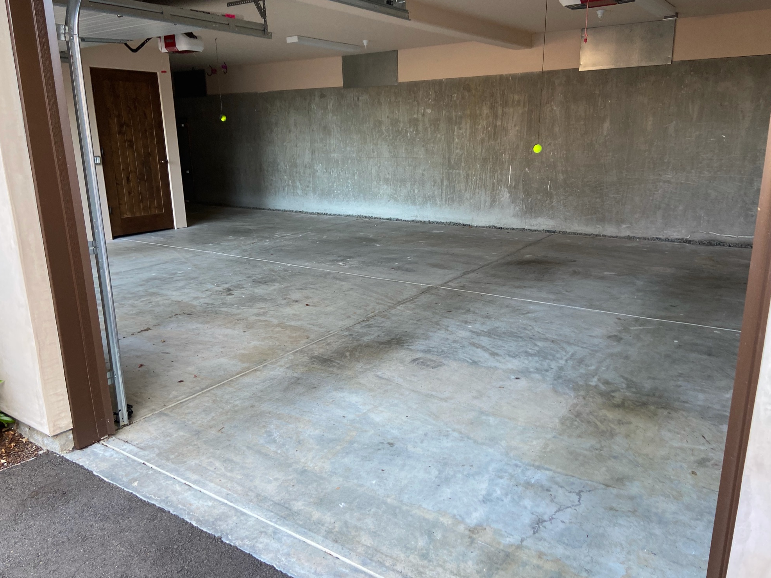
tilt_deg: -15.1
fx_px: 601
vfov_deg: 51.4
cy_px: 296
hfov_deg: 65.3
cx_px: 373
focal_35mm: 27
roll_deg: +0.9
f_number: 1.8
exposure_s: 1/121
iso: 125
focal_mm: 4.25
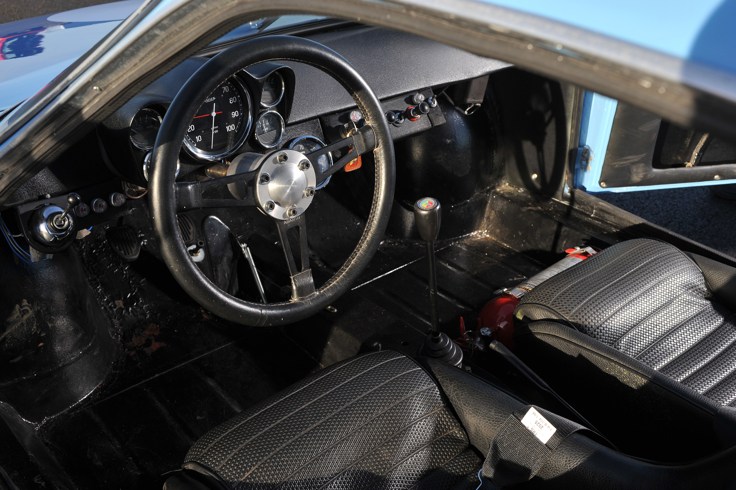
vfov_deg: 31.9
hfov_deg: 46.4
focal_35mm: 42
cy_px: 245
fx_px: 858
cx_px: 368
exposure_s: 1/160
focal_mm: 42
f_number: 11
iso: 200
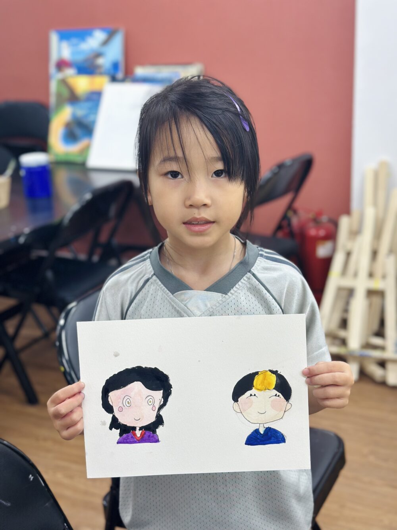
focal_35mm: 48
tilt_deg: -17.7
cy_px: 265
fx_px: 734
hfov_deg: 30.3
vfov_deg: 39.7
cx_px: 198
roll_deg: +1.8
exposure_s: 1/141
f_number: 1.78
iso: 80
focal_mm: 6.86
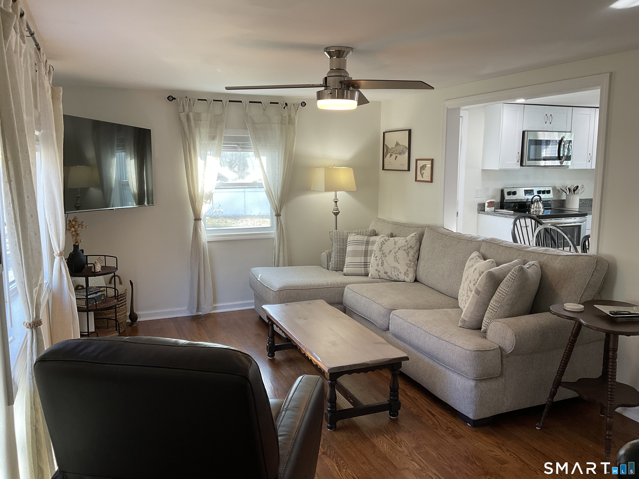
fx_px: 535
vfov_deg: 48.2
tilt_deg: -8.8
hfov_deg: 61.7
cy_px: 240
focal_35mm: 29
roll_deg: +0.2
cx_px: 320
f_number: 1.8
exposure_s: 1/60
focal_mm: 3
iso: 40
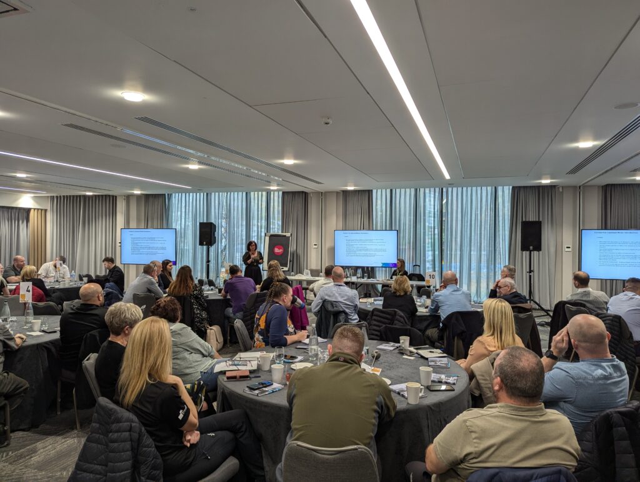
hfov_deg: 71.5
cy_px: 241
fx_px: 444
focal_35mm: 24
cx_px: 320
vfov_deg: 56.9
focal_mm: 6.81
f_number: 1.85
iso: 94
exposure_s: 1/100
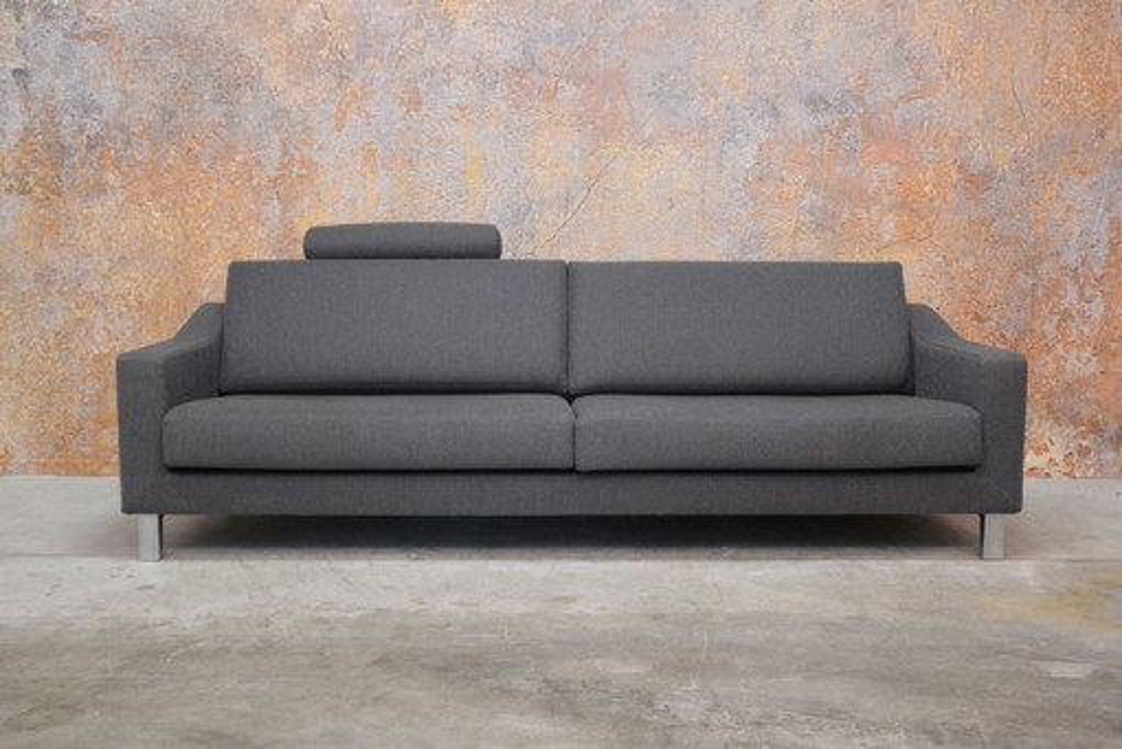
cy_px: 374
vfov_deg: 36.9
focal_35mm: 36
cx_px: 561
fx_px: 1122
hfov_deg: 53.1
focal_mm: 13.7
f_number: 6.3
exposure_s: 1/5
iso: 400
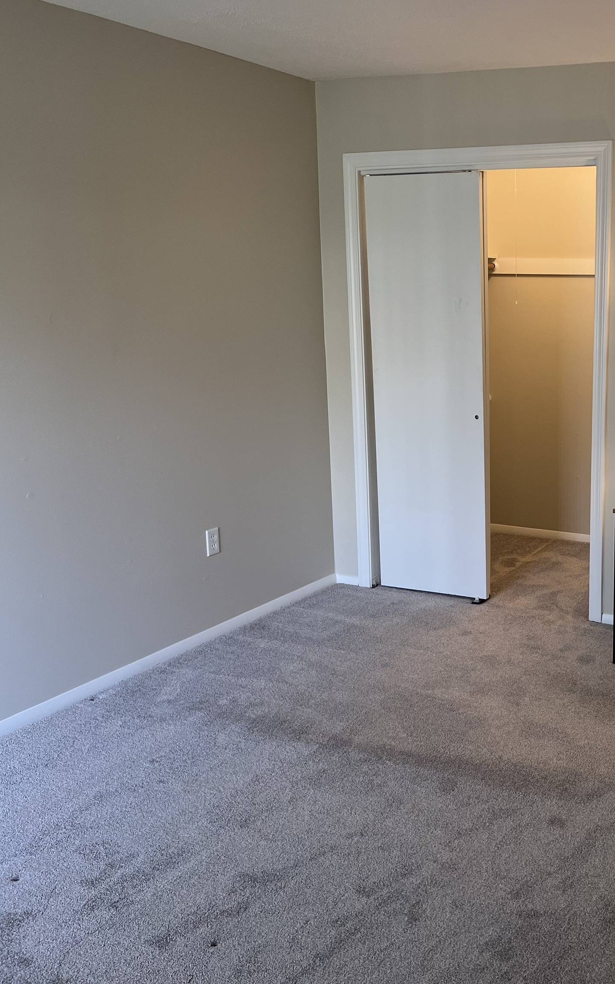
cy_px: 493
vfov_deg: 52.7
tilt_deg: -11.6
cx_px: 576
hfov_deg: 32.4
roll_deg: -0.1
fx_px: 992
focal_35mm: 37
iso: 80
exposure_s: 1/60
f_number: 1.5
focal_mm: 5.7
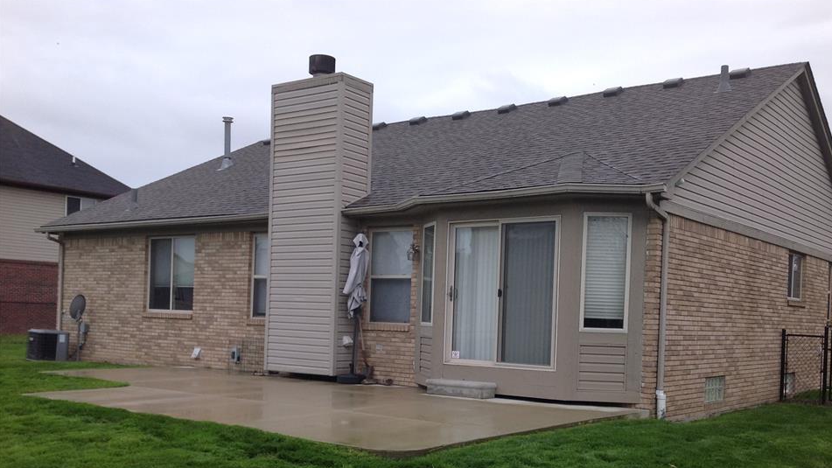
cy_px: 328
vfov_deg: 28.7
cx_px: 446
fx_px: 905
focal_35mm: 41
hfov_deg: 49.4
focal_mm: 4.28
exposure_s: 1/756
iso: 50
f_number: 2.4
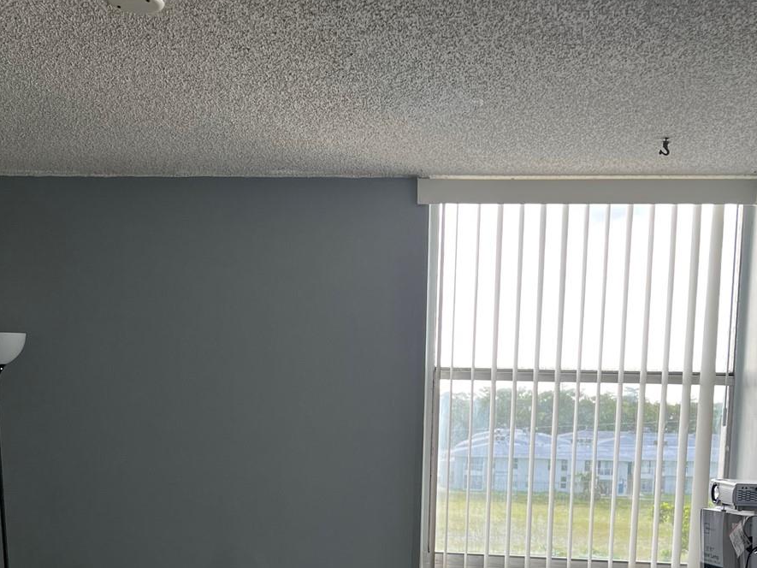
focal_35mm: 47
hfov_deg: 40.4
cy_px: 502
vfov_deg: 29.7
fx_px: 1028
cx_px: 408
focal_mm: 5.7
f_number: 1.5
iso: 50
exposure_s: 1/397
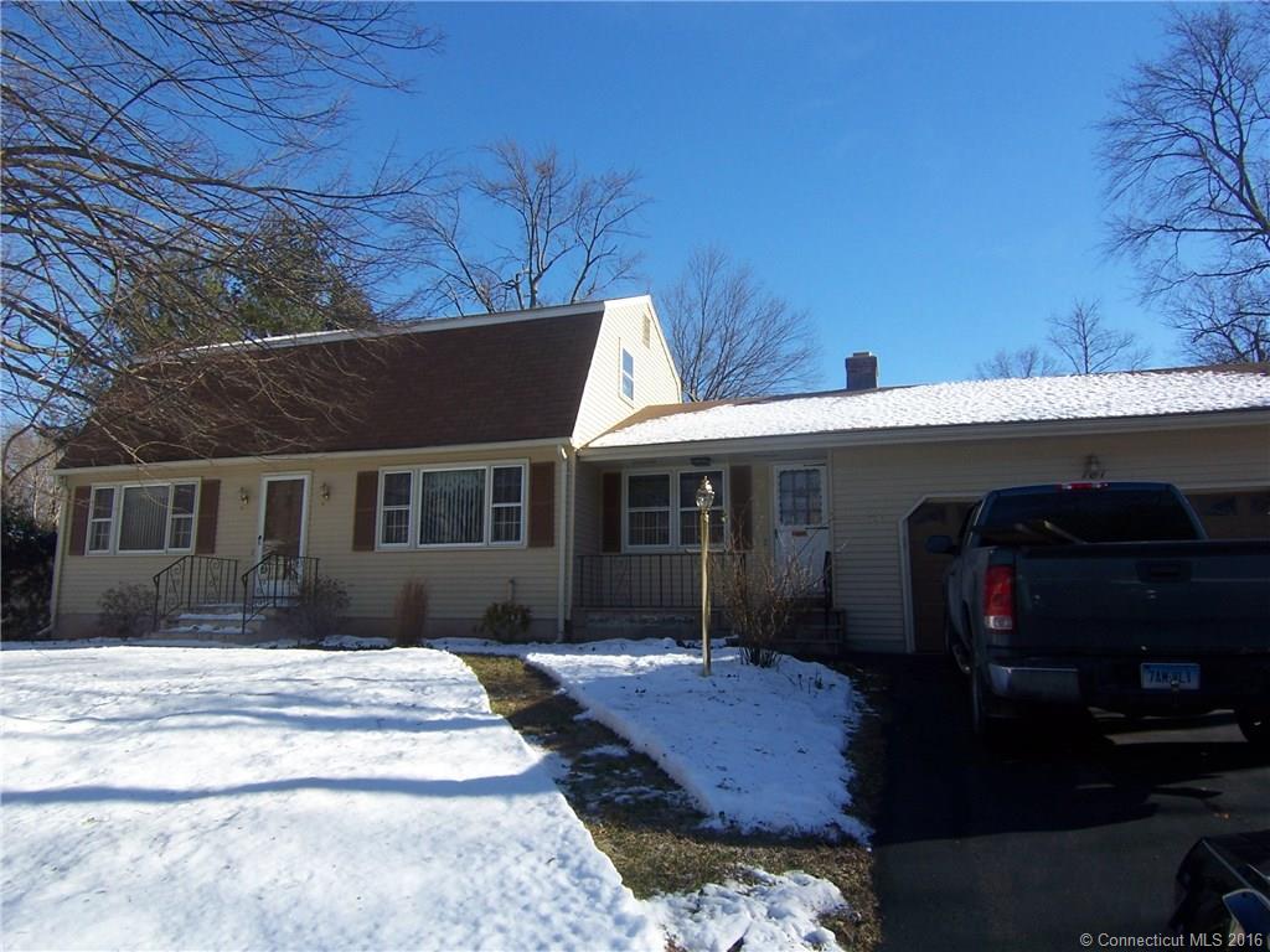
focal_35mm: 23
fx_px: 844
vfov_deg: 58.9
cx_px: 635
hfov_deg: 73.9
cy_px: 476
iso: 64
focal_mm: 3.8
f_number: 5.6
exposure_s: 1/250
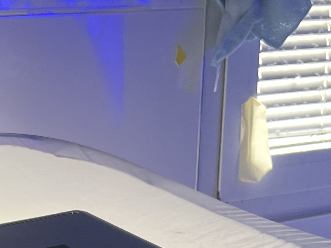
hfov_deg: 16.6
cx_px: 28
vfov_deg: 11.8
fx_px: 1119
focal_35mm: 117
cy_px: 435
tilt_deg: -23.4
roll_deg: +0.8
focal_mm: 5.7
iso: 100
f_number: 1.5
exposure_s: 1/83
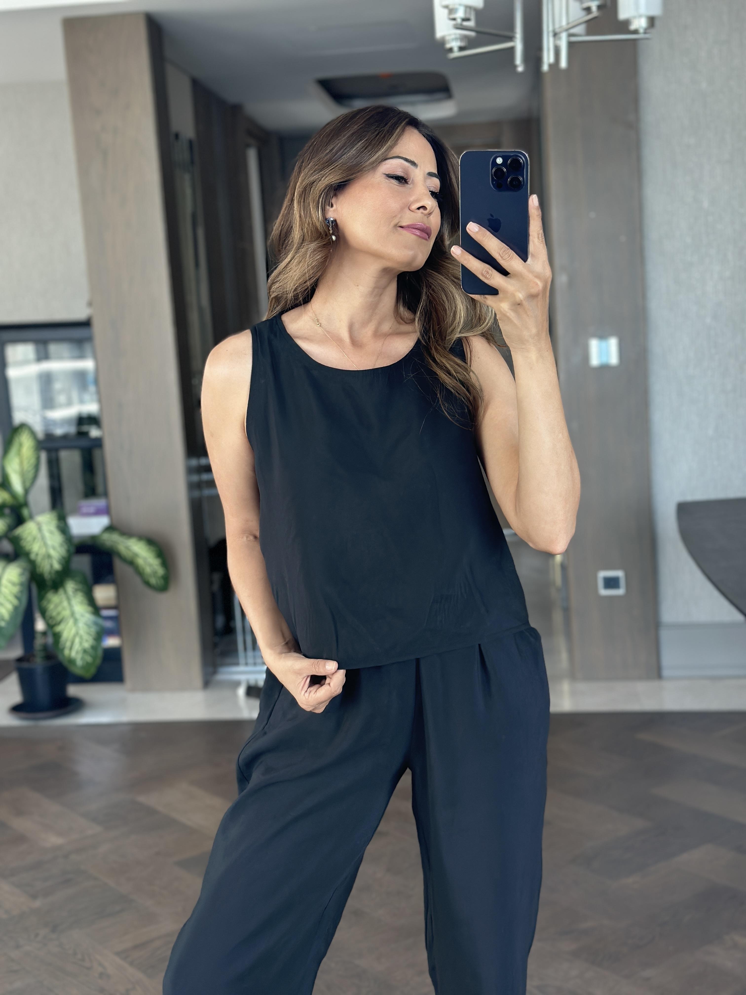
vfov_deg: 39.7
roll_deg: +4.2
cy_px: 498
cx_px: 373
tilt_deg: -17.5
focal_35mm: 48
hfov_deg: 30.3
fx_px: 1379
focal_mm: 6.86
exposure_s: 1/95
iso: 125
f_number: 1.78
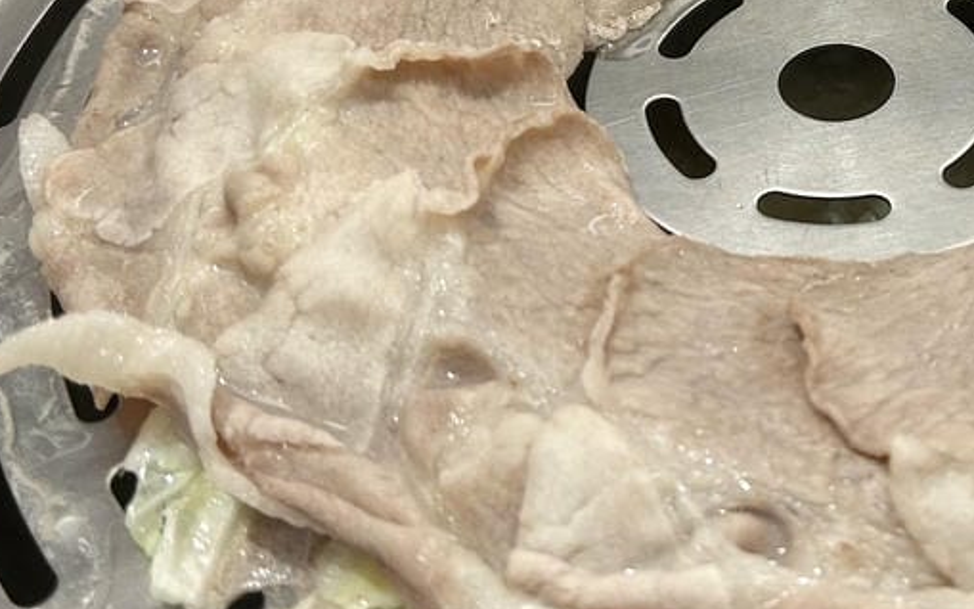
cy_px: -8
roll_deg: +3.5
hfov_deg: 30.6
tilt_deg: -39.5
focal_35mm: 65
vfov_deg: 19.4
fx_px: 1725
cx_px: 813
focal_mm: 5.7
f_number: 1.5
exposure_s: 1/60
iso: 100
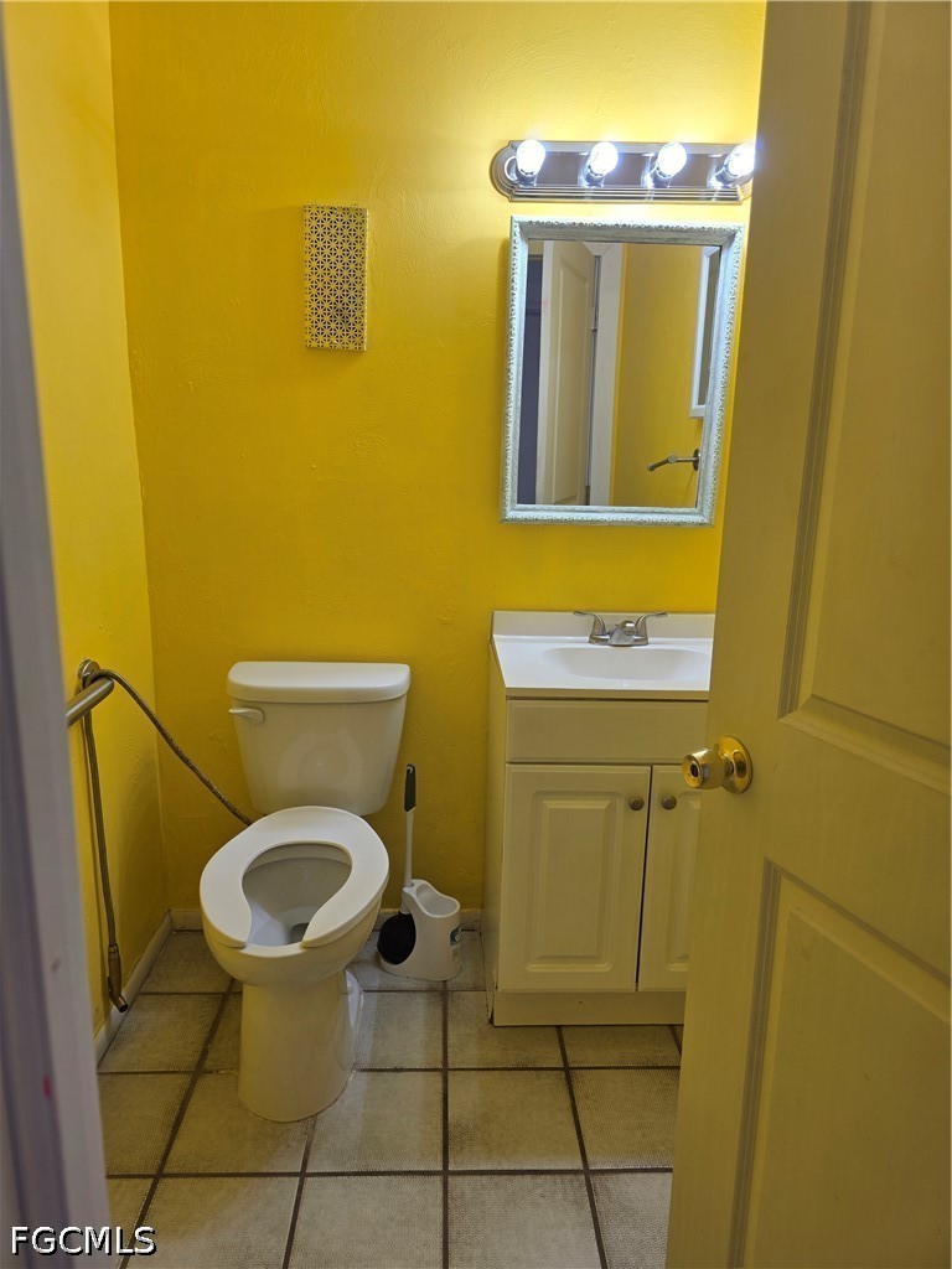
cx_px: 476
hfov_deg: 58.9
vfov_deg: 73.9
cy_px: 634
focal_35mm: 23
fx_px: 843
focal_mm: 6.3
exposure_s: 1/120
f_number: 1.7
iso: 40
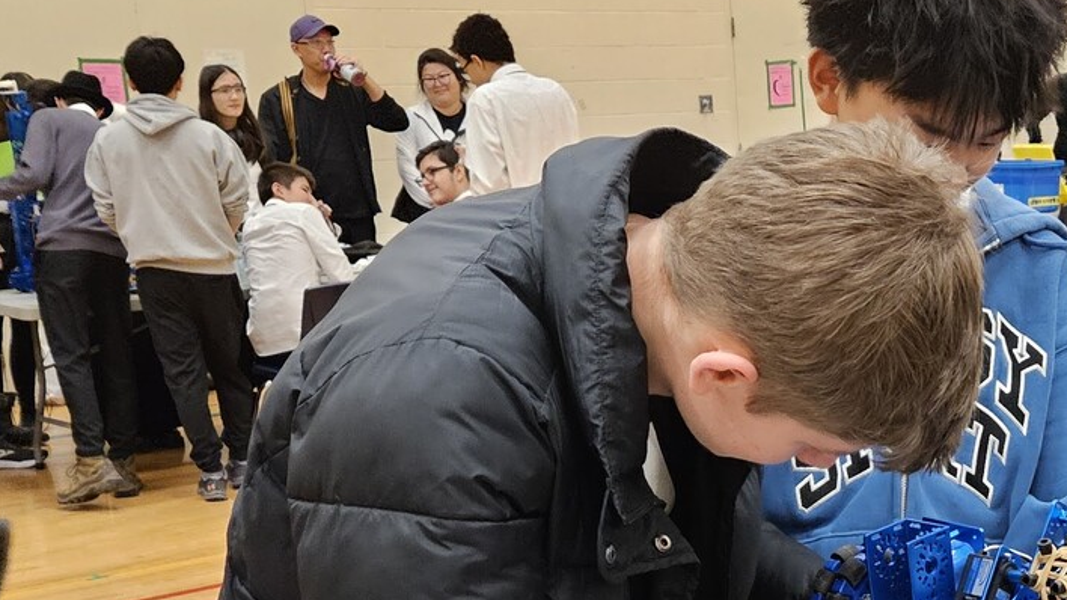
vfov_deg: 17.2
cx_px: 984
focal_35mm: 68
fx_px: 1924
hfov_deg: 29.6
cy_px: 653
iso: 1000
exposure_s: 1/120
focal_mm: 5.4
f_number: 1.8
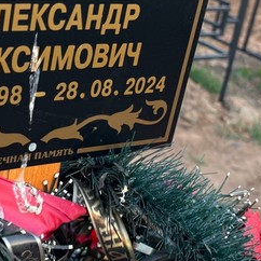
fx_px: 648
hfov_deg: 22.4
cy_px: 69
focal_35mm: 76
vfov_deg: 22.6
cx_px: 49
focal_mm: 5.96
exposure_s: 1/121
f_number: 1.6
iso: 64
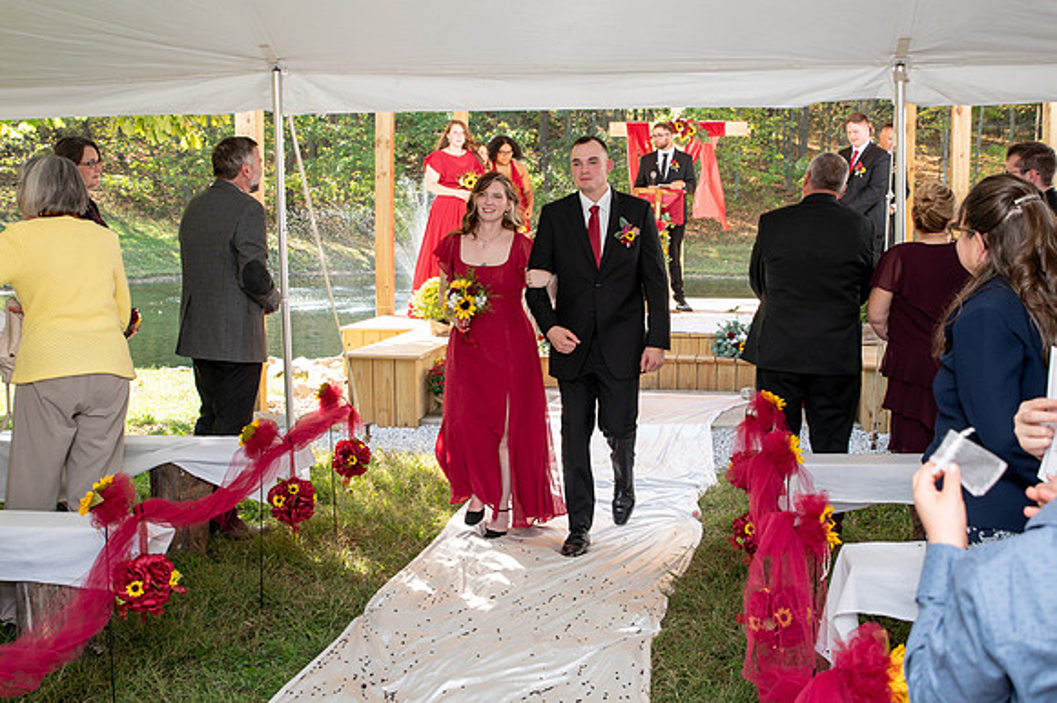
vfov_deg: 32.4
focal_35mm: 41
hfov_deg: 47.2
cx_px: 564
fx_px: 1209
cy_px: 318
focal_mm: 31
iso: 250
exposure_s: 1/160
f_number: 4
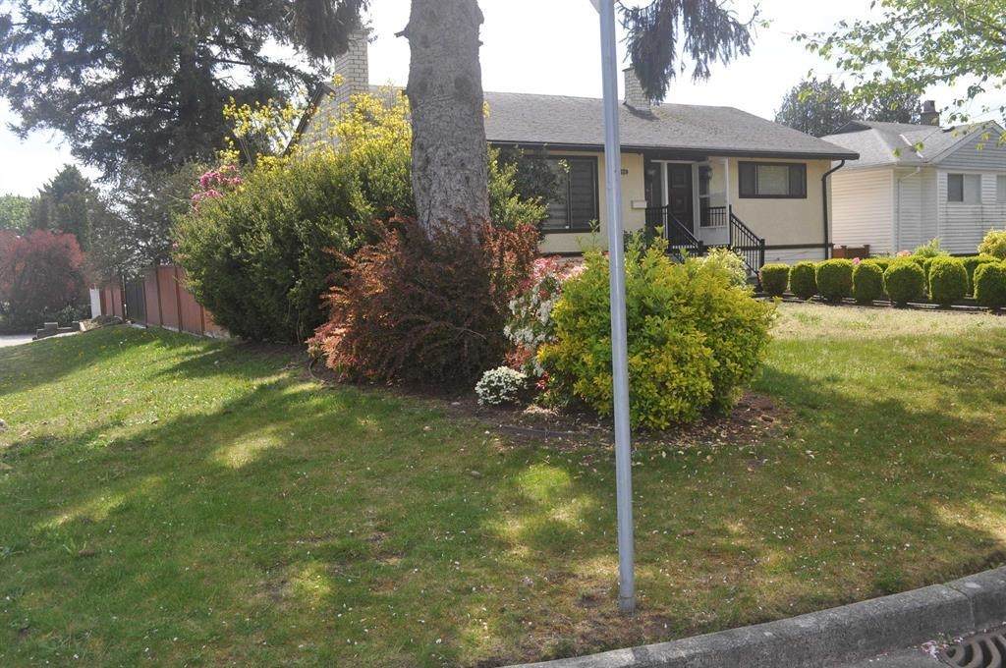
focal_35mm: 33
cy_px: 334
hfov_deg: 57.3
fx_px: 921
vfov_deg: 39.9
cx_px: 503
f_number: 10
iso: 200
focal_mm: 22
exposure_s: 1/200
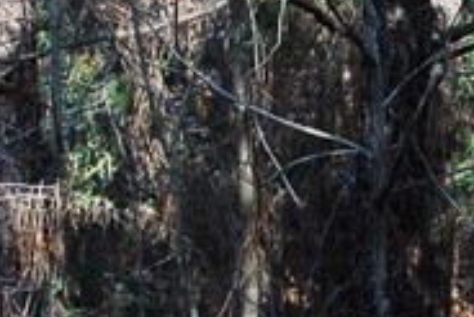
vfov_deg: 7.7
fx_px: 2332
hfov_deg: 11.3
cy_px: 28
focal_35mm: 177
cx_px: 596
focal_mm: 20
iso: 200
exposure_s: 1/30
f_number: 8
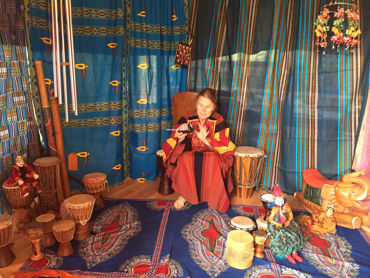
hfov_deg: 61.7
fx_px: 310
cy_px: 139
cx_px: 185
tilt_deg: -14.4
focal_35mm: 29
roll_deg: -0.7
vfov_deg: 48.2
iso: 250
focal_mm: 4.15
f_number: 2.2
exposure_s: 1/25
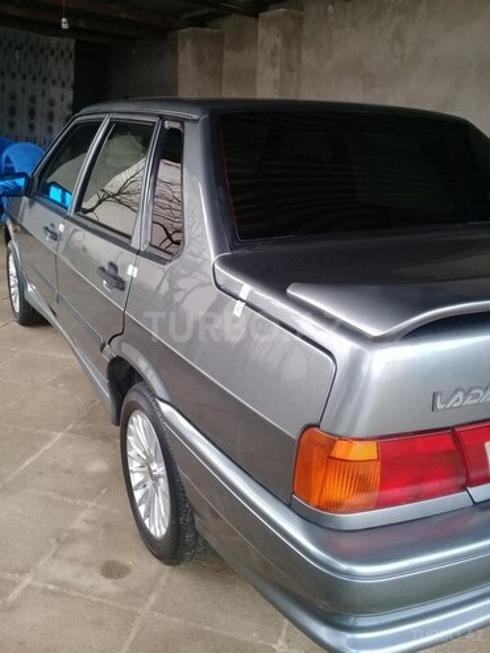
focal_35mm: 31
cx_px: 245
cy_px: 326
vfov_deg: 58.4
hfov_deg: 45.4
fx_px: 585
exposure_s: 1/100
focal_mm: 3.3
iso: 80
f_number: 2.2
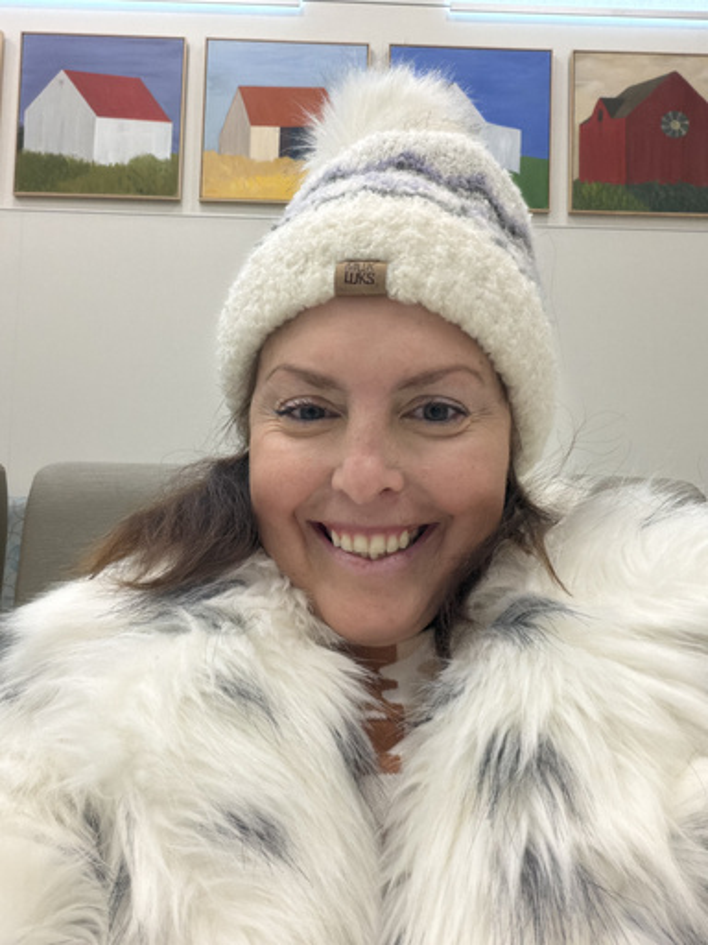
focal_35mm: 30
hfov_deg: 46.8
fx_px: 818
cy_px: 472
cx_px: 354
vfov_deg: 60.0
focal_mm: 2.71
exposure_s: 1/60
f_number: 1.9
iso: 160
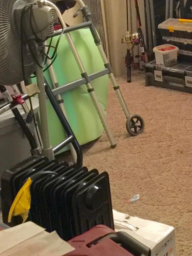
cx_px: 233
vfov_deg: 24.3
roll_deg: +2.2
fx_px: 569
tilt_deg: -12.5
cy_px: 8
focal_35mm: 77
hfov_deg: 18.1
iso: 125
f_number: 2.2
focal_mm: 4.15
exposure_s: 1/8
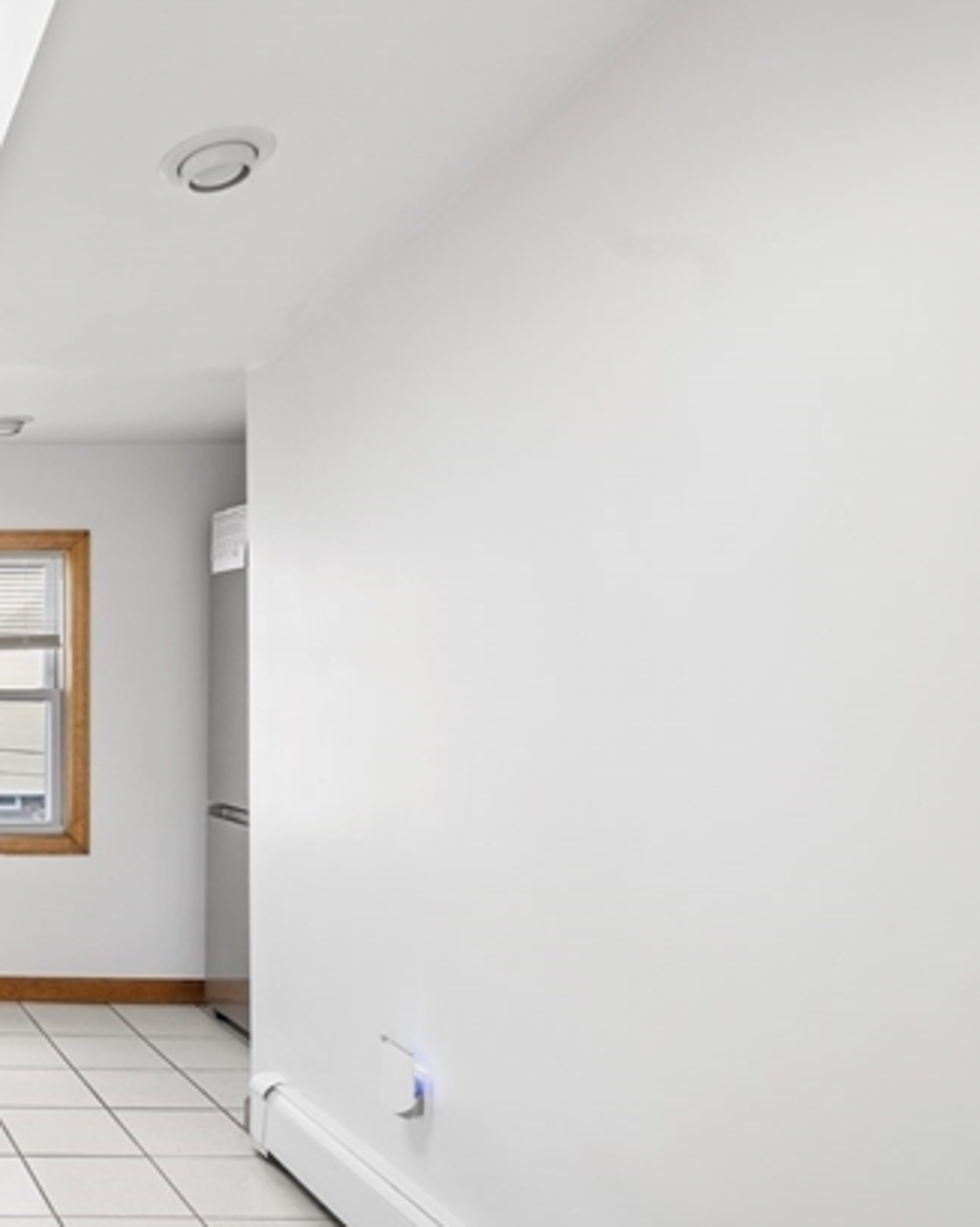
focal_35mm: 33
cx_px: -274
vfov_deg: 54.2
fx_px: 1197
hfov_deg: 33.4
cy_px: 657
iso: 320
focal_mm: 14
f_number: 7.1
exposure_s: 1/3
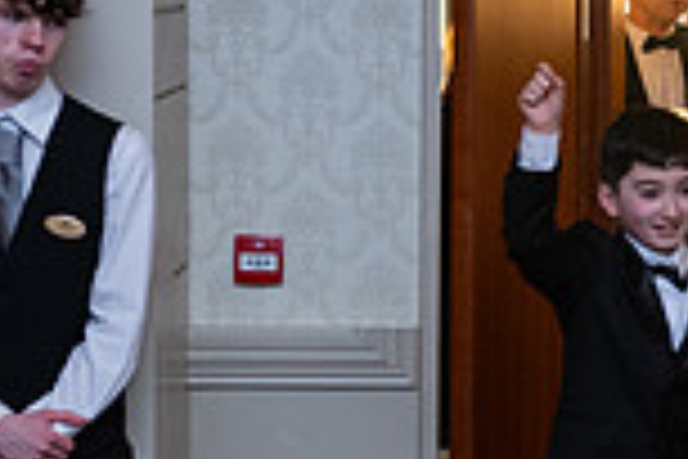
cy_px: 241
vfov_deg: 9.0
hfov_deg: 12.8
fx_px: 2905
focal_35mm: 152
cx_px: 1016
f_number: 3.5
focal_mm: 40
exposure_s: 1/160
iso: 800
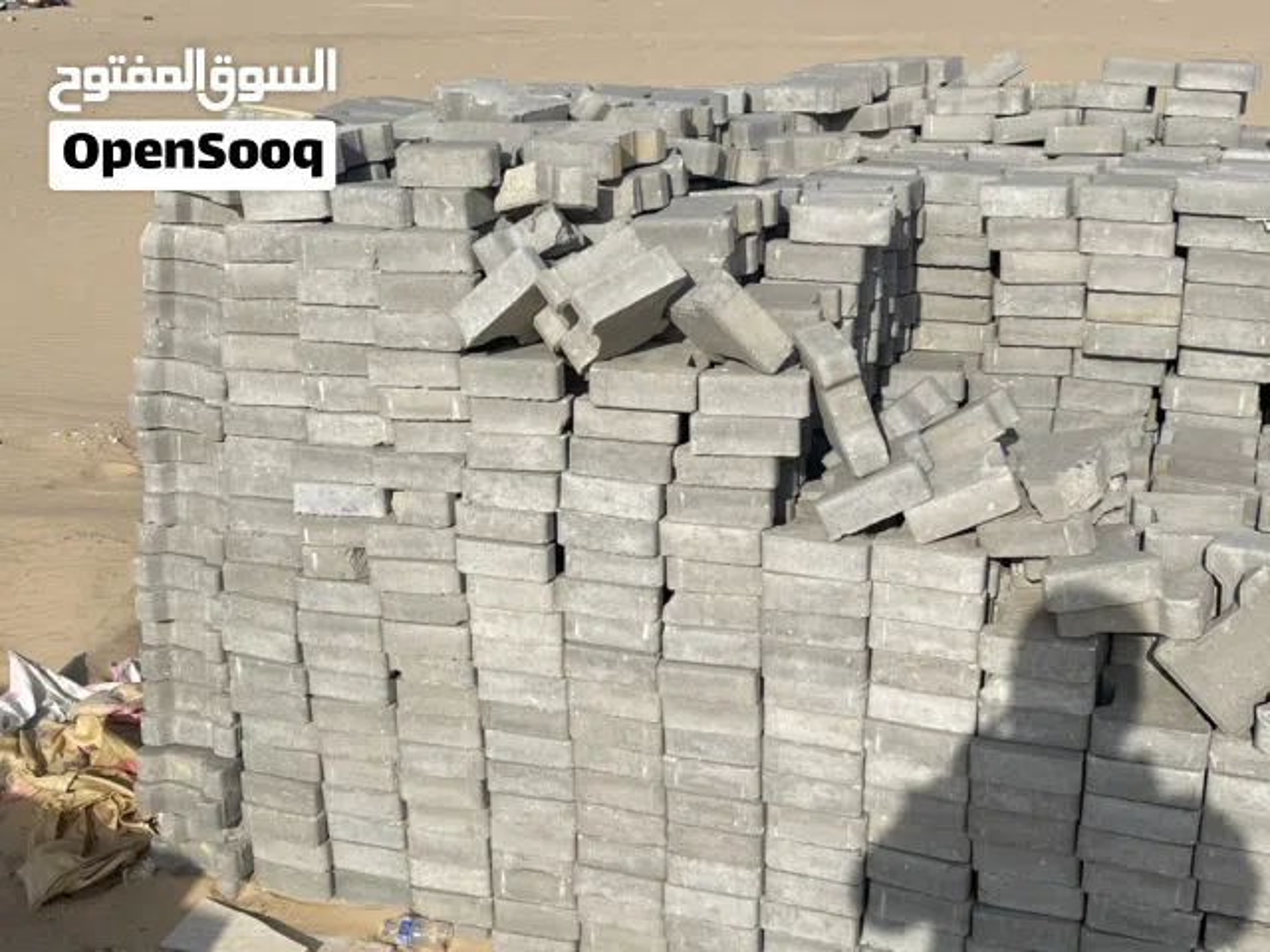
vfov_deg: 54.9
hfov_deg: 69.4
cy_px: 476
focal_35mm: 25
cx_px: 635
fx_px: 917
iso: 32
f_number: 1.6
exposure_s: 1/5917
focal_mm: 5.1
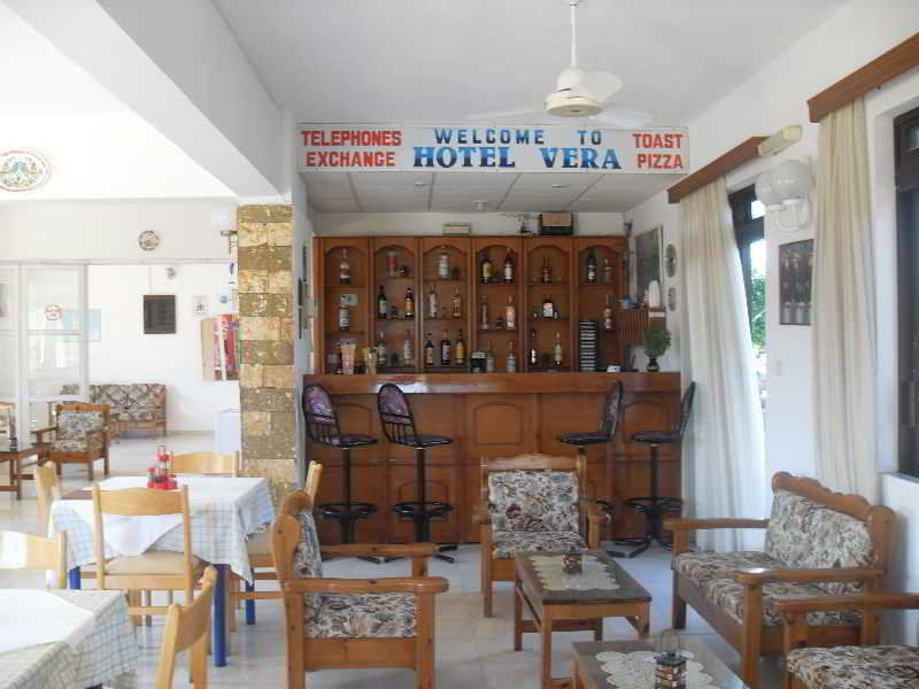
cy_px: 344
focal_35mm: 35
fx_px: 929
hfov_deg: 52.6
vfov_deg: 40.7
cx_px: 460
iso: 100
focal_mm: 6.3
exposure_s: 1/45
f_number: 2.8
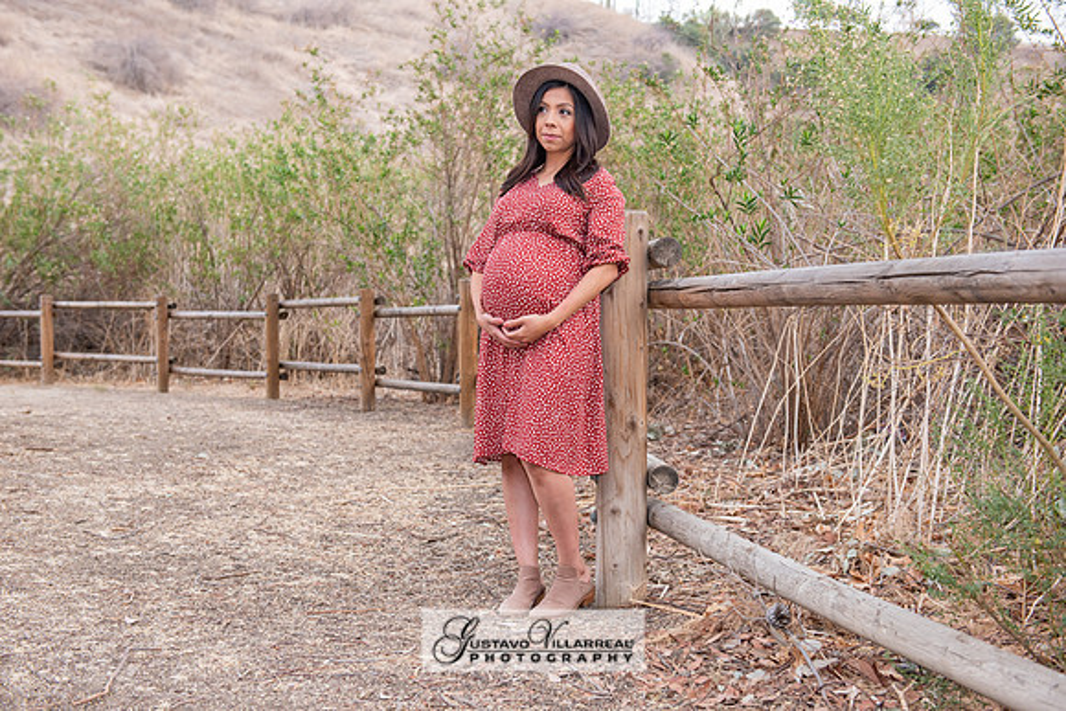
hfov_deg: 43.6
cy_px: 356
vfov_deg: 29.9
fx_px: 1333
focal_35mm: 45
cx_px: 533
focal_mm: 45
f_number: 5
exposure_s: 1/125
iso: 500
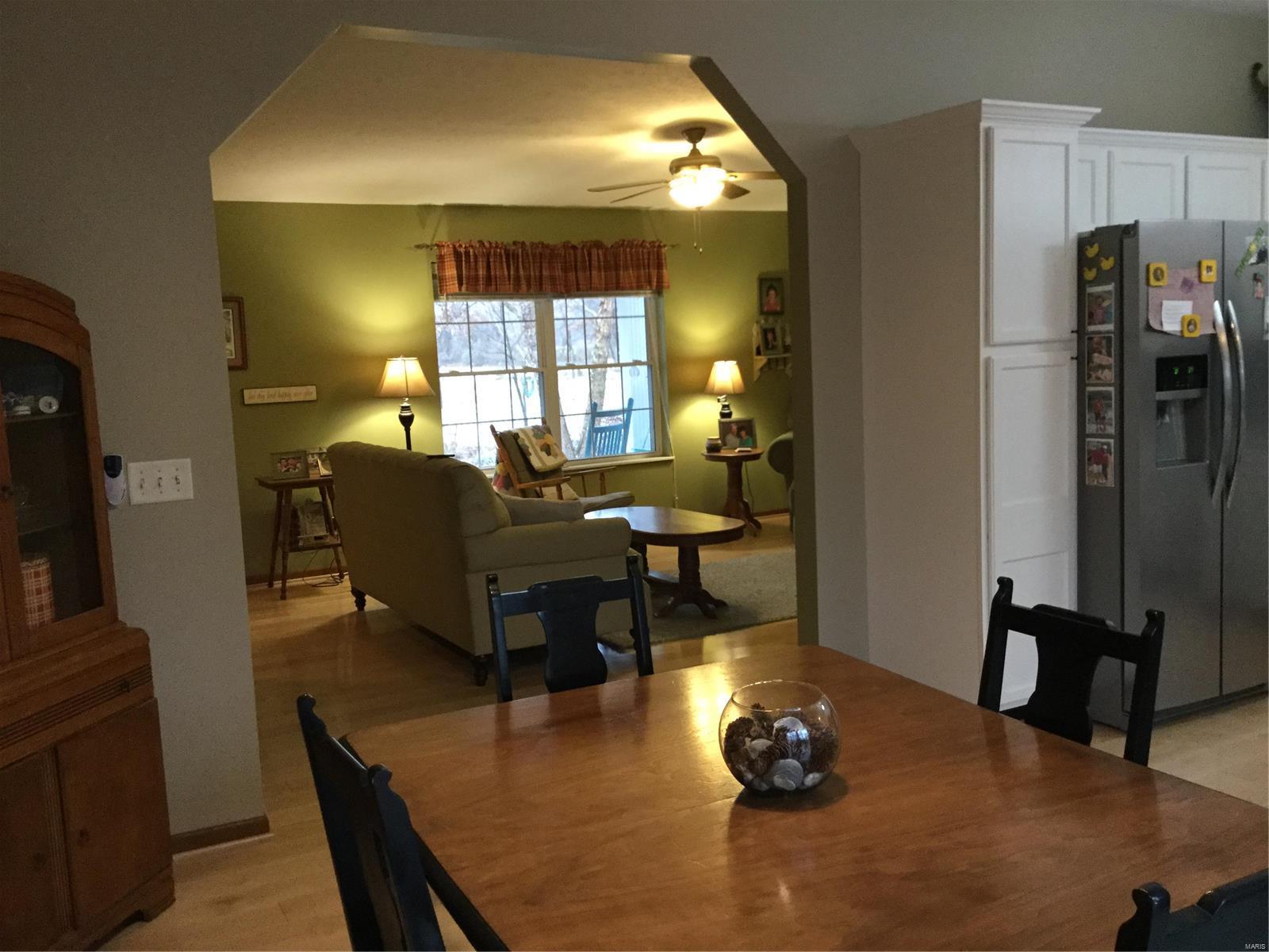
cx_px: 634
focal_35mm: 31
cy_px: 476
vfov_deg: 45.4
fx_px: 1136
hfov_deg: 58.4
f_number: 2.4
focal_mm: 3.3
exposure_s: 1/33
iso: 200
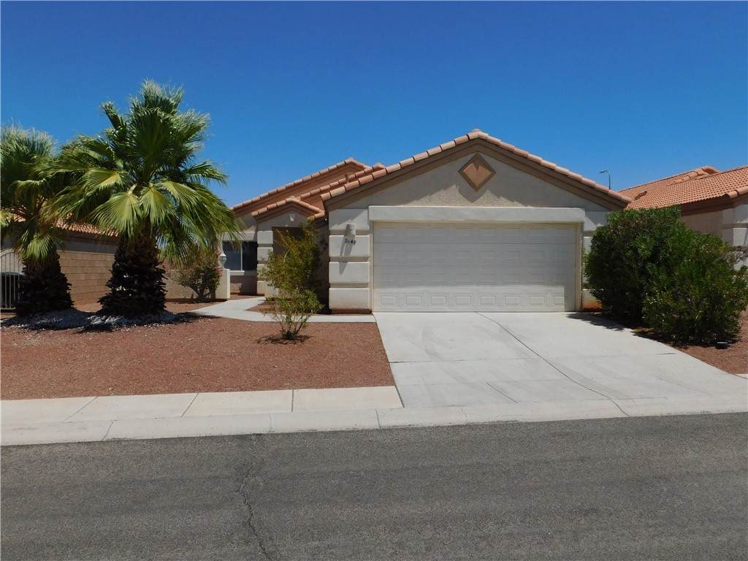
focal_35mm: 30
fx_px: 648
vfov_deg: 46.8
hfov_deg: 60.0
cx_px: 374
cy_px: 280
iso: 125
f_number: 6.4
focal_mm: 5.3
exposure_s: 1/1000
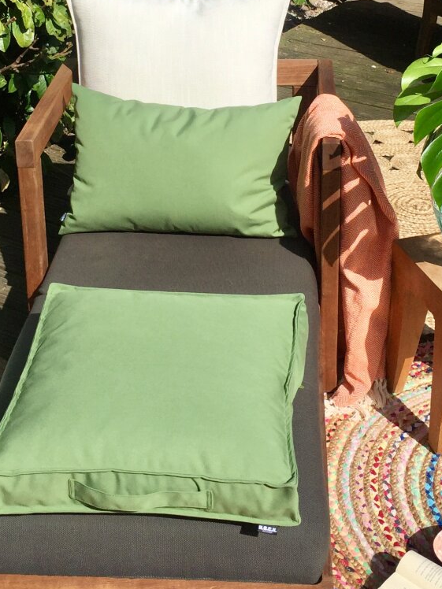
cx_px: 241
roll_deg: -0.8
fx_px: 1056
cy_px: 154
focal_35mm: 62
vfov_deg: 30.7
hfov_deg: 23.6
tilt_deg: -21.8
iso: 32
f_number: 2.2
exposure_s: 1/3300
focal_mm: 4.15
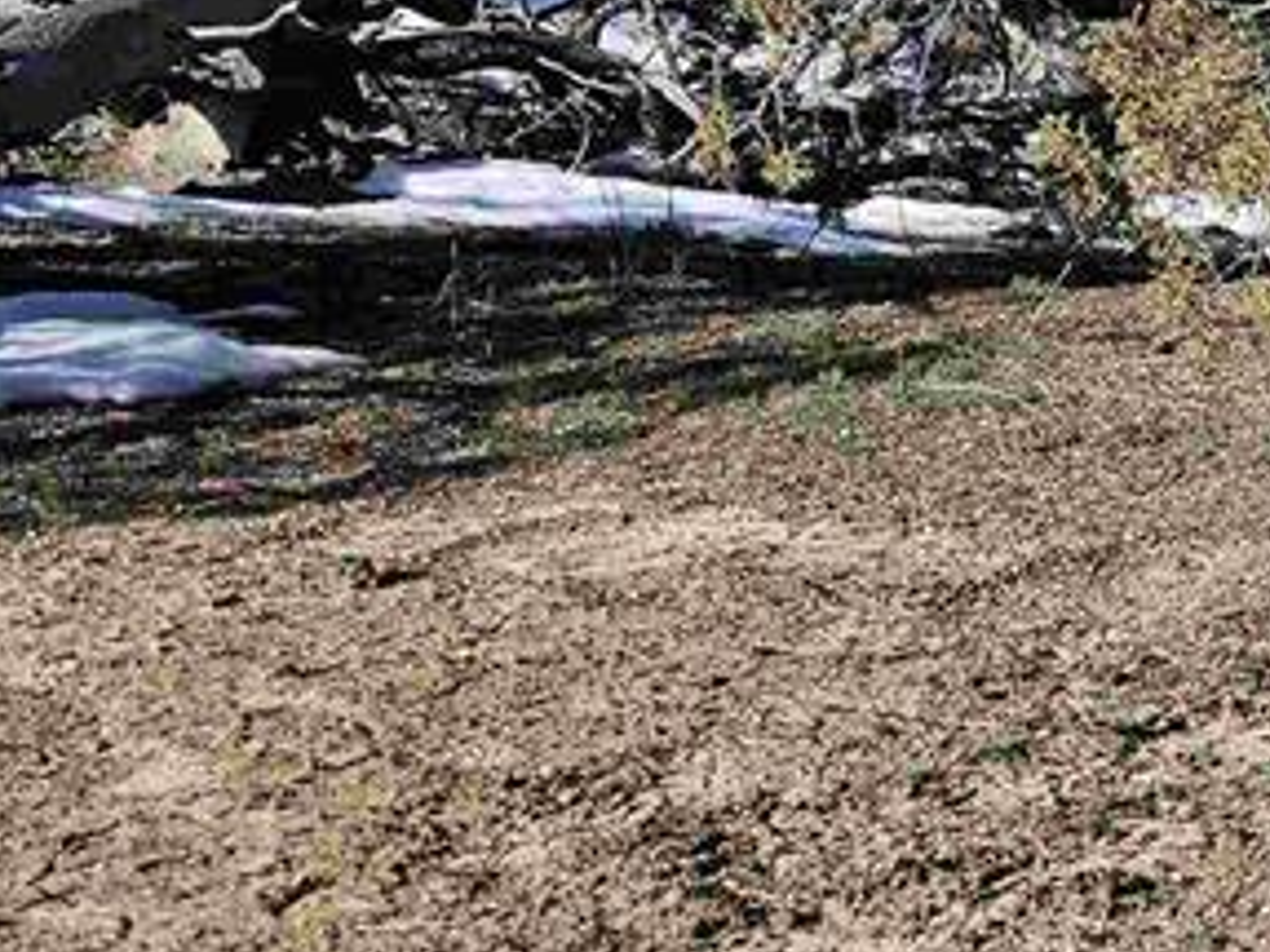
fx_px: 3007
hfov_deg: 20.5
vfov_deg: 18.0
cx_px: 1898
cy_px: 407
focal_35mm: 82
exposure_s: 1/788
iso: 10
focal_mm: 6.3
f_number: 1.7
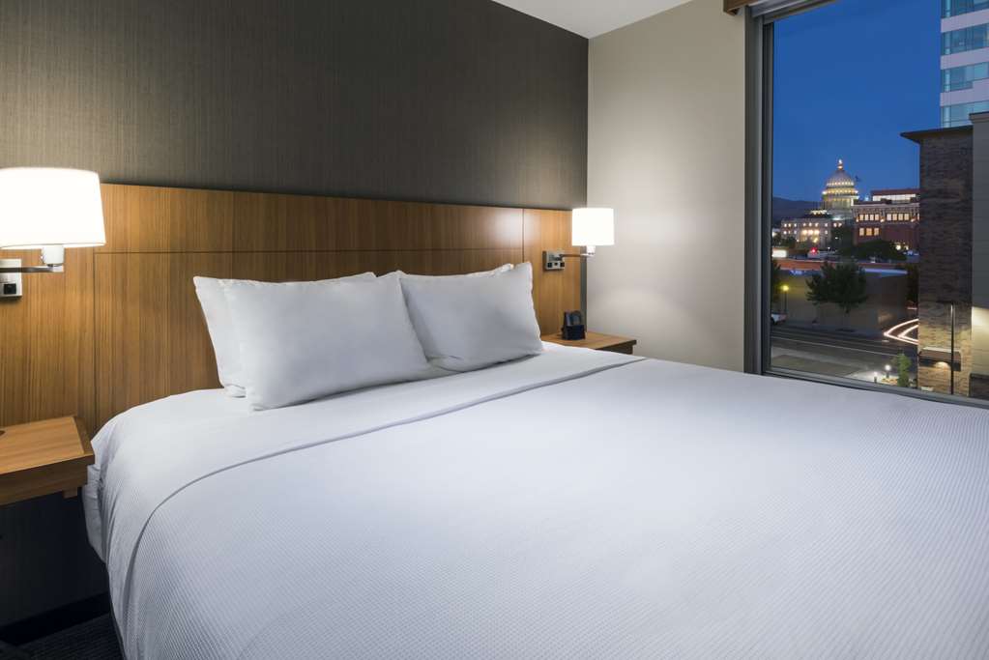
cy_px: 330
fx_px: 522
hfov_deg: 86.9
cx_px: 494
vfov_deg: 64.6
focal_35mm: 19
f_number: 25
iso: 100
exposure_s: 2.5
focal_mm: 19
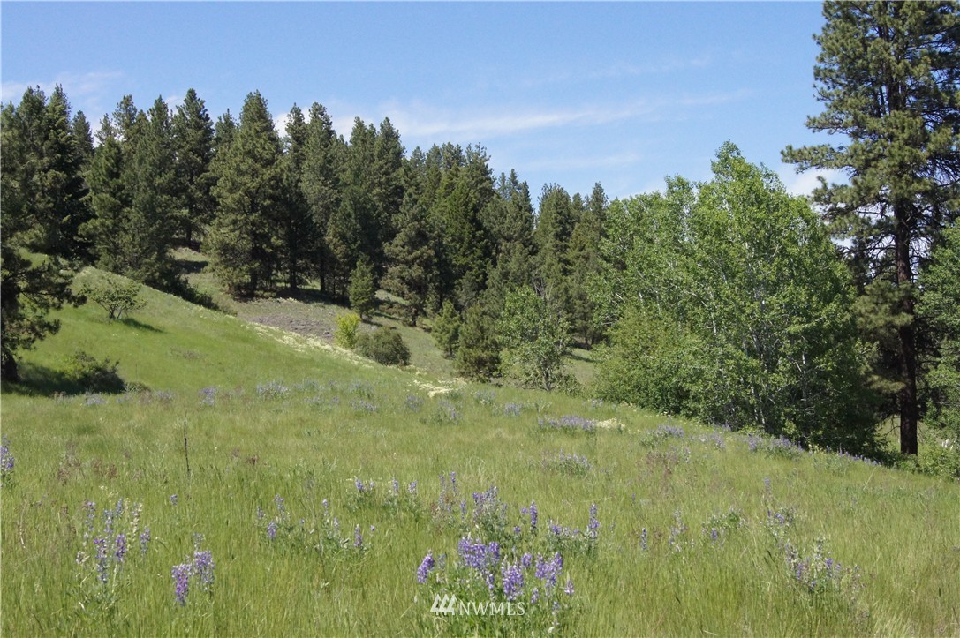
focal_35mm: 52
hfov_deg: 37.9
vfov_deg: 25.7
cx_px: 480
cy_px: 319
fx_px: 1399
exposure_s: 1/1250
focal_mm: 35
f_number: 11
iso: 1600
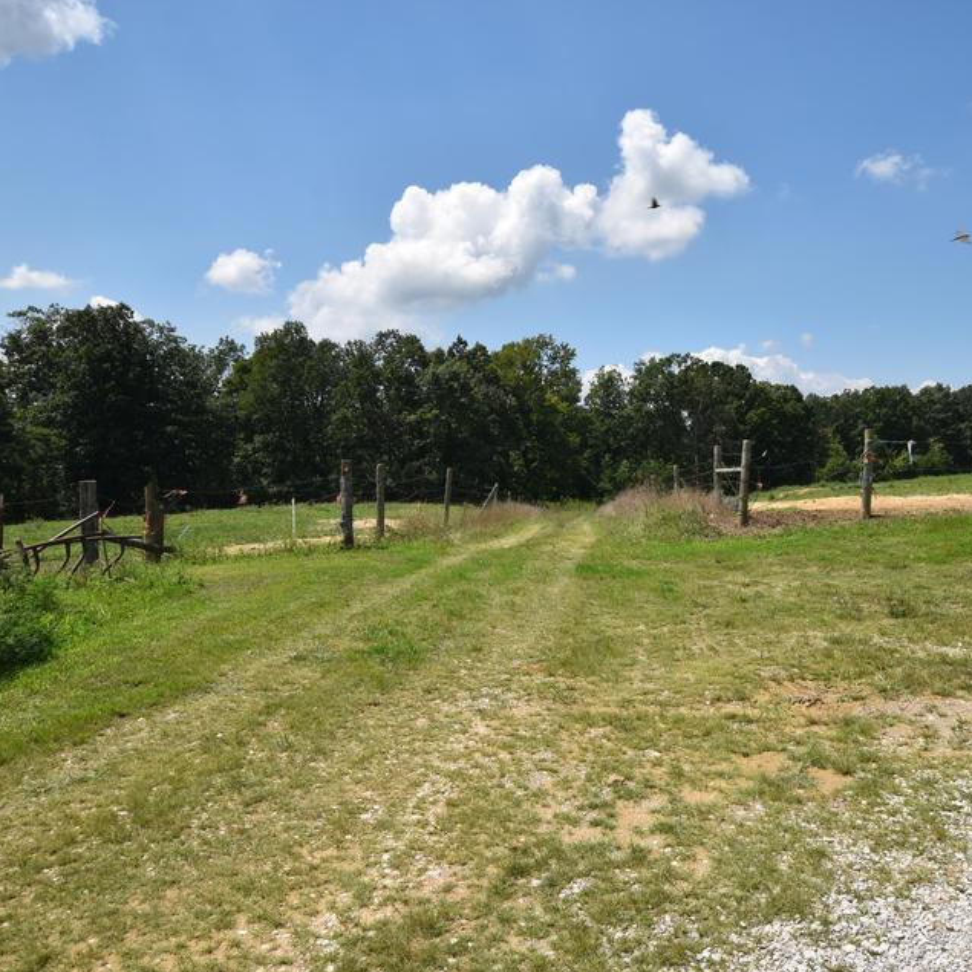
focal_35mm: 27
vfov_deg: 59.1
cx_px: 611
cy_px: 487
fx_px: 858
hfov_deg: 58.3
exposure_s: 1/200
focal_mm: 14
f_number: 11
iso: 100
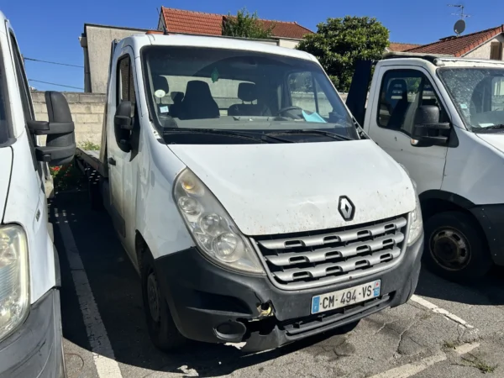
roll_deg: +1.1
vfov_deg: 53.1
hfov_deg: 67.3
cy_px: 189
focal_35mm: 26
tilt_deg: -10.0
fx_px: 379
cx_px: 252
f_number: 1.5
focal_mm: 5.7
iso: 50
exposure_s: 1/7463
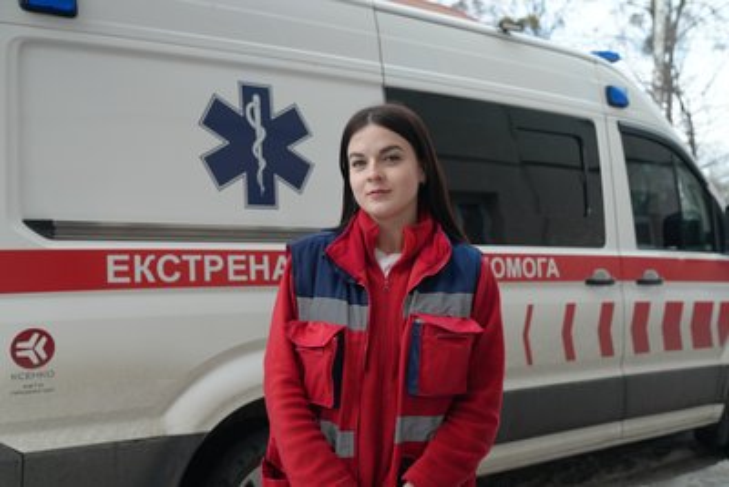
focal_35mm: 39
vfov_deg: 34.2
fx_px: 790
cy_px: 244
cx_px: 364
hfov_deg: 49.5
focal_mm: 39
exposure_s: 1/160
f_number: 4
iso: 1600
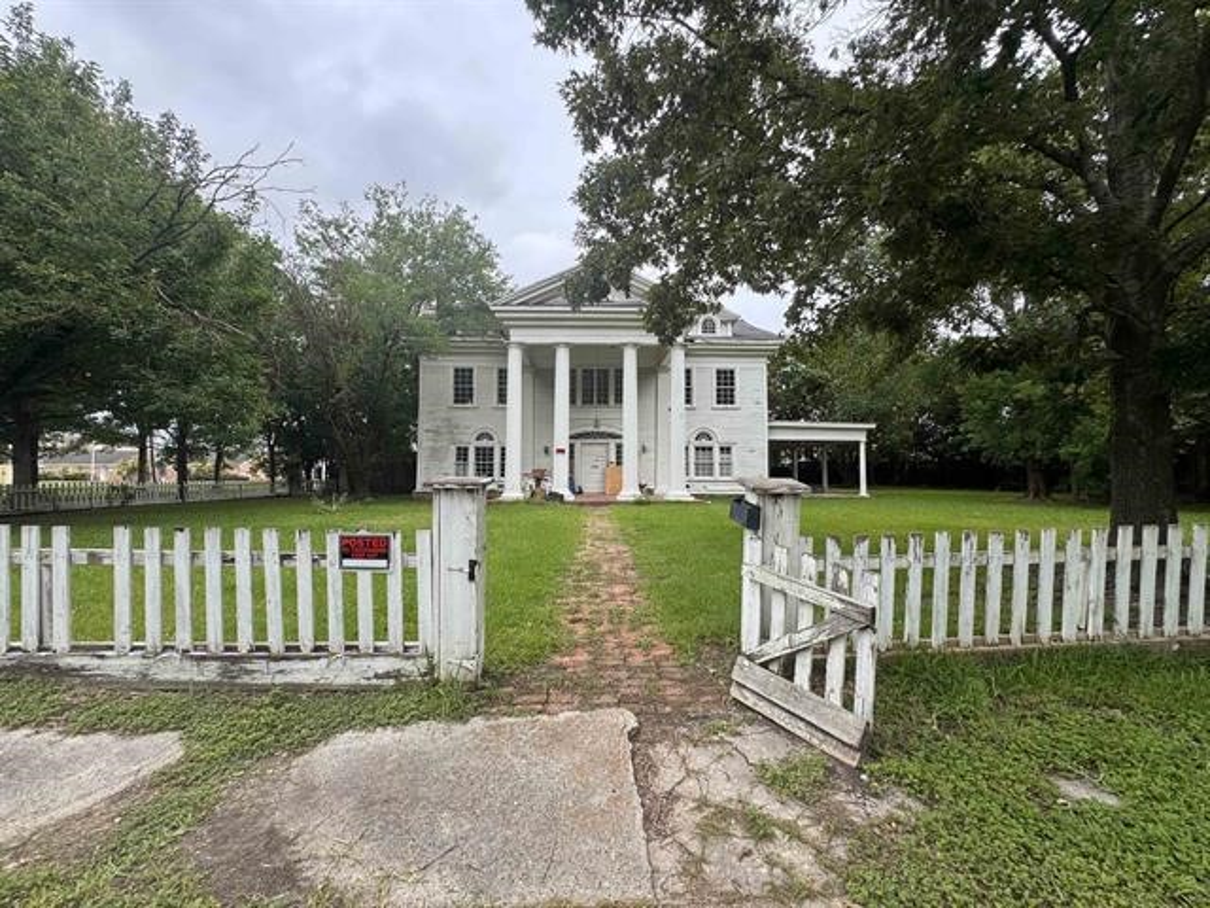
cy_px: 454
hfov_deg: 102.1
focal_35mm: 14
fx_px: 489
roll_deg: +0.4
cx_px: 605
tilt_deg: +2.3
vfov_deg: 85.7
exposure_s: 1/505
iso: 40
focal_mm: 2.22
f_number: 2.2
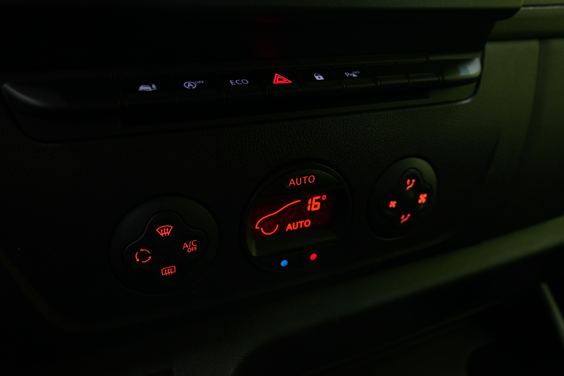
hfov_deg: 63.7
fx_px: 454
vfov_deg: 45.0
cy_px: 188
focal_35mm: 29
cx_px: 282
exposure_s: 1/30
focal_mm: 29
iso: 1600
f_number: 5.6
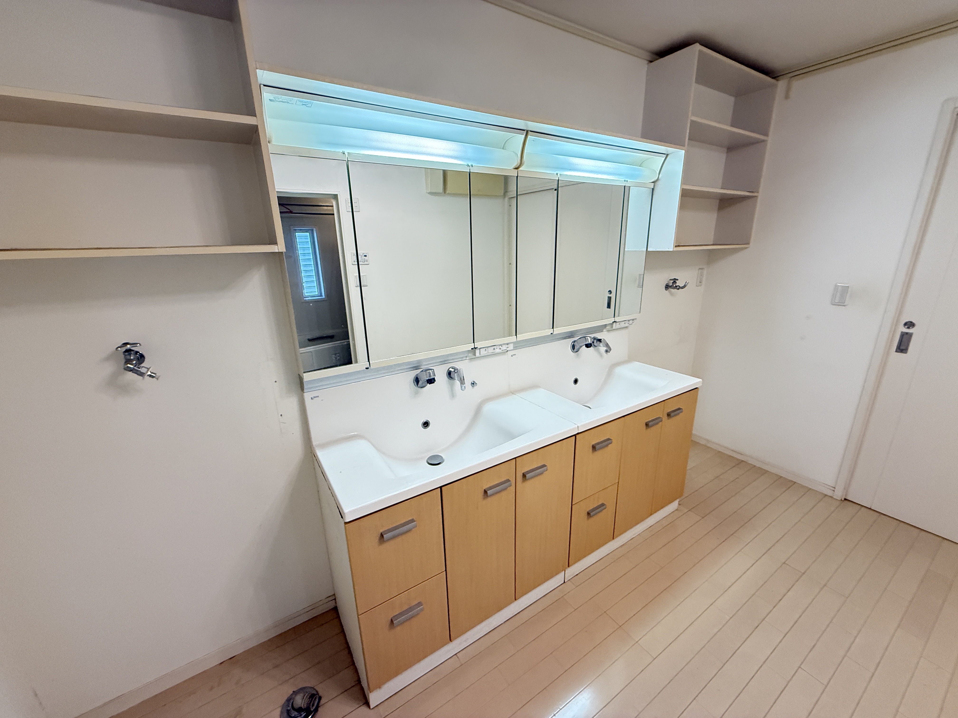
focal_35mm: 14
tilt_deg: -16.5
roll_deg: +1.6
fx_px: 387
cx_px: 479
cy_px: 359
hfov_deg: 102.1
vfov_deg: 85.7
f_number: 2.2
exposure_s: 1/100
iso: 640
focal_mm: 2.22
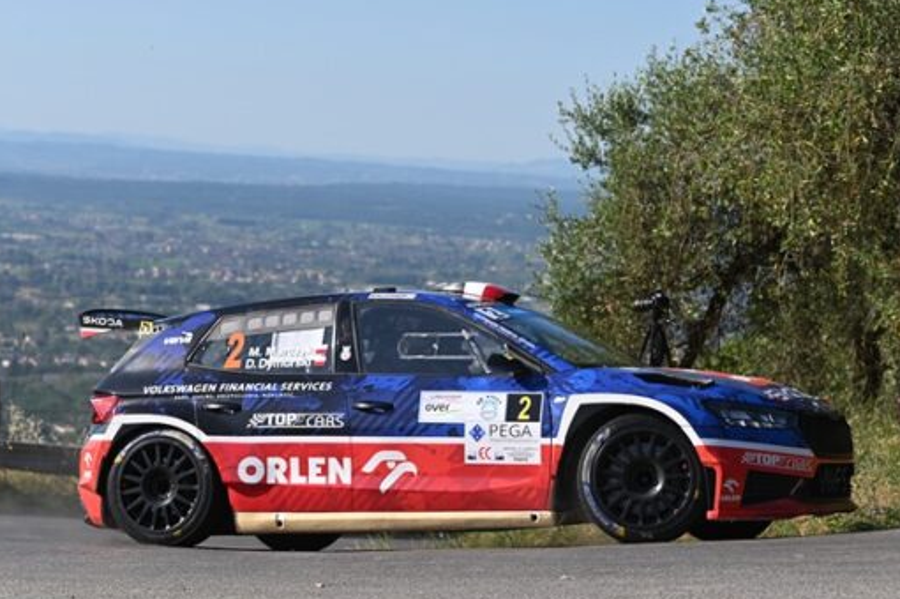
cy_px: 263
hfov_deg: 18.9
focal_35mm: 108
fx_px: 2697
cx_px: 436
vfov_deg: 12.7
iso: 200
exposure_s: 1/1600
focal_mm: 86
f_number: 4
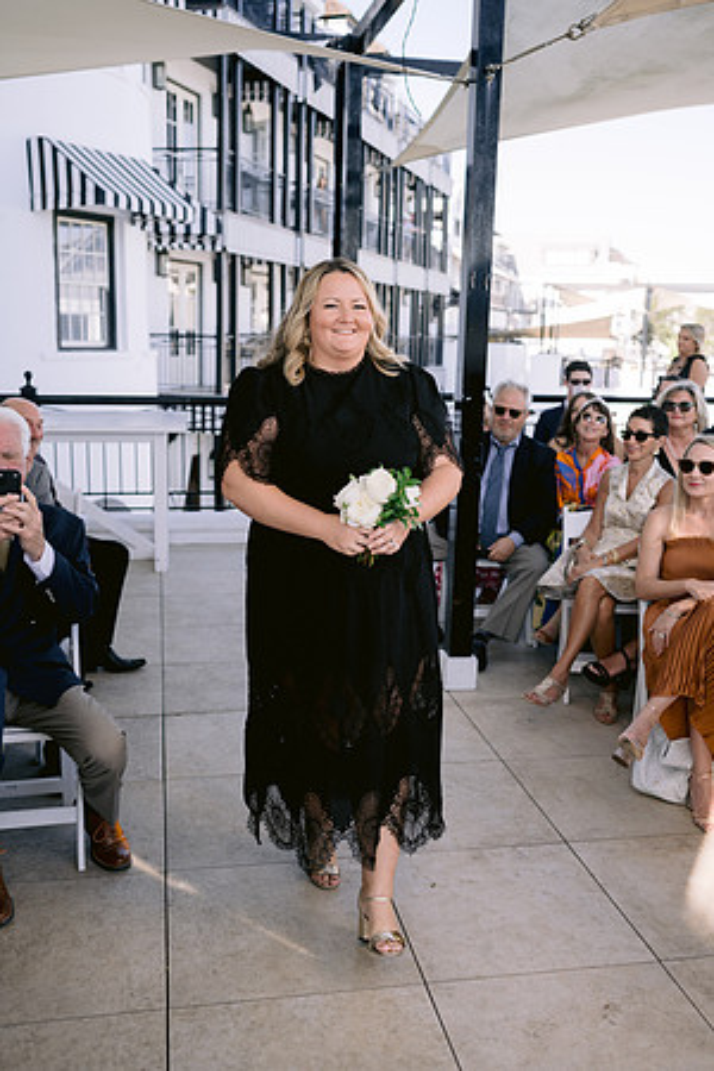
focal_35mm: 35
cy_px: 536
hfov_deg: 37.9
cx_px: 357
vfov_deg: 54.4
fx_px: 1041
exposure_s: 1/800
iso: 200
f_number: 2.8
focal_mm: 35
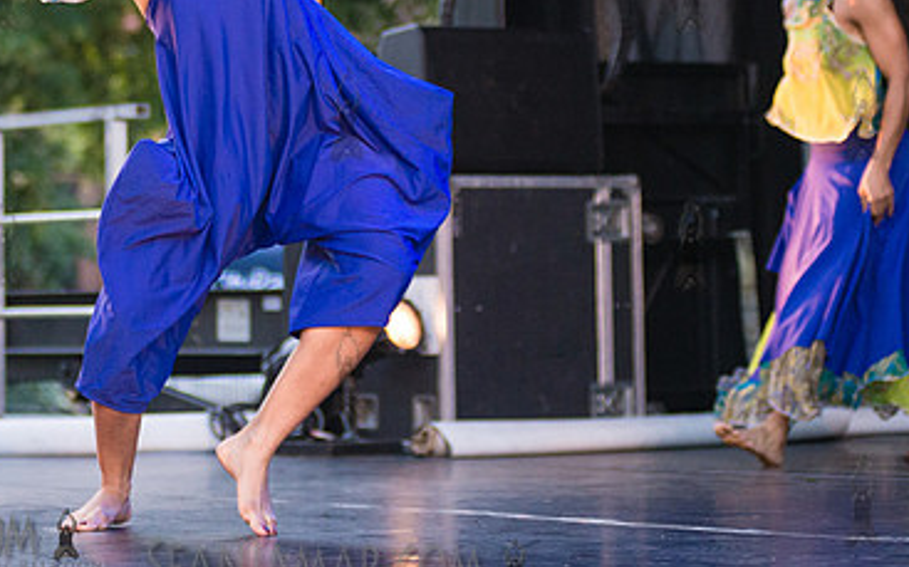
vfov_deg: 8.6
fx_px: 3739
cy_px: 68
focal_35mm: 151
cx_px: 222
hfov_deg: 13.8
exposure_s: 1/640
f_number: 2.8
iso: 2500
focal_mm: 80
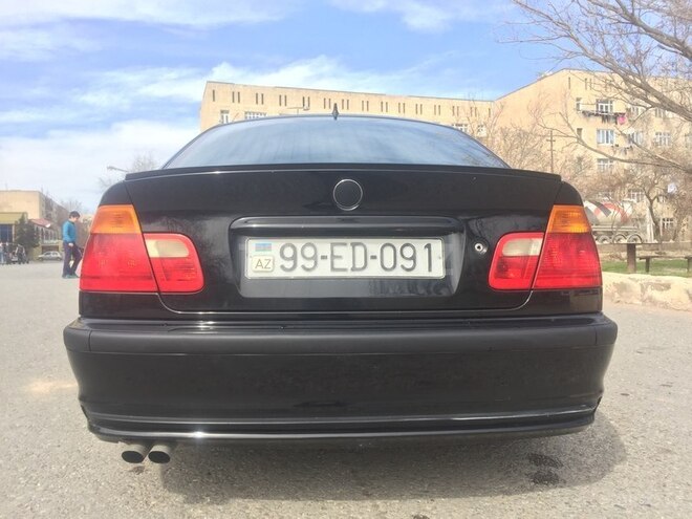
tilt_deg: -0.7
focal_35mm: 29
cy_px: 260
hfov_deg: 61.7
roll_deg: +1.2
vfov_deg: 48.2
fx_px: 580
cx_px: 346
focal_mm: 4.15
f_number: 2.2
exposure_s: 1/599
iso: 32
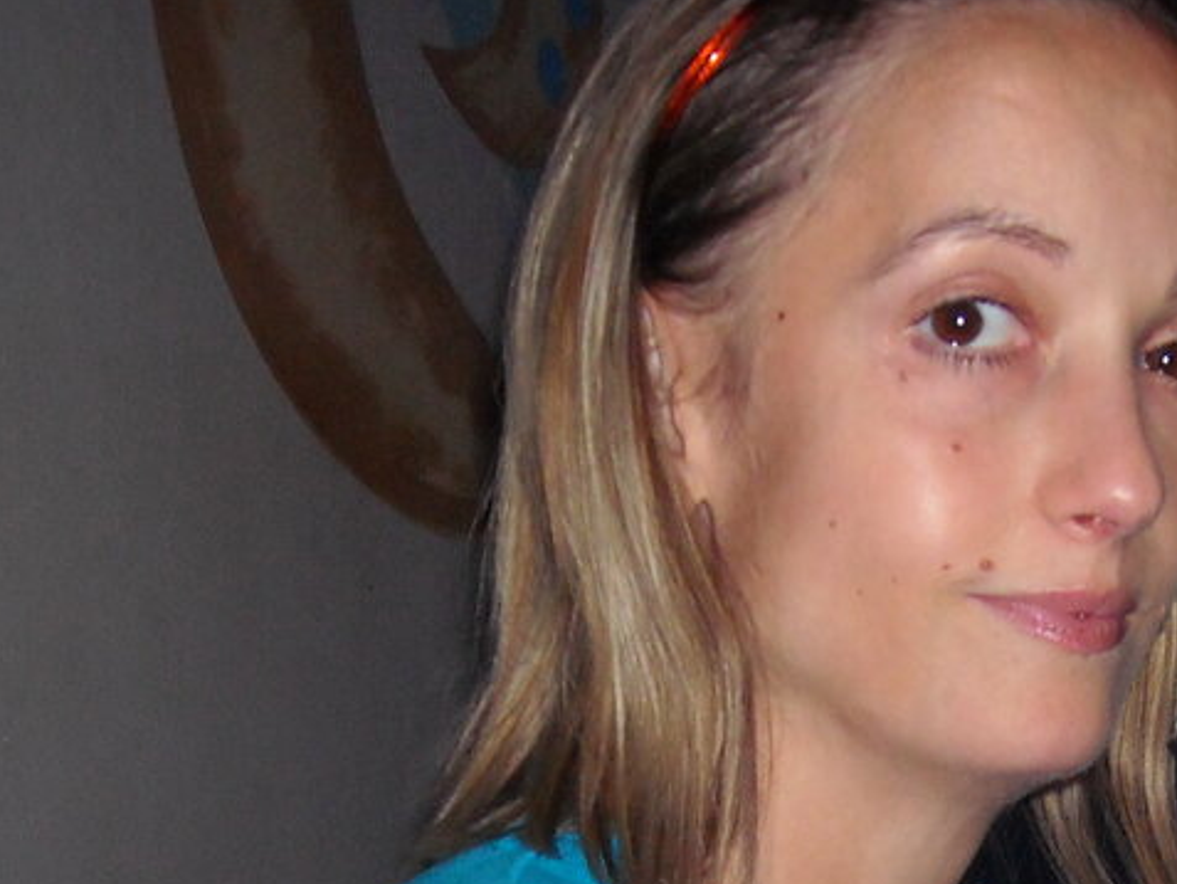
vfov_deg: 16.4
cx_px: 1026
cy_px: 924
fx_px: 2993
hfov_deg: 21.8
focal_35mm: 88
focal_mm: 5.7
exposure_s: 1/60
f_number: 2.8
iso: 200
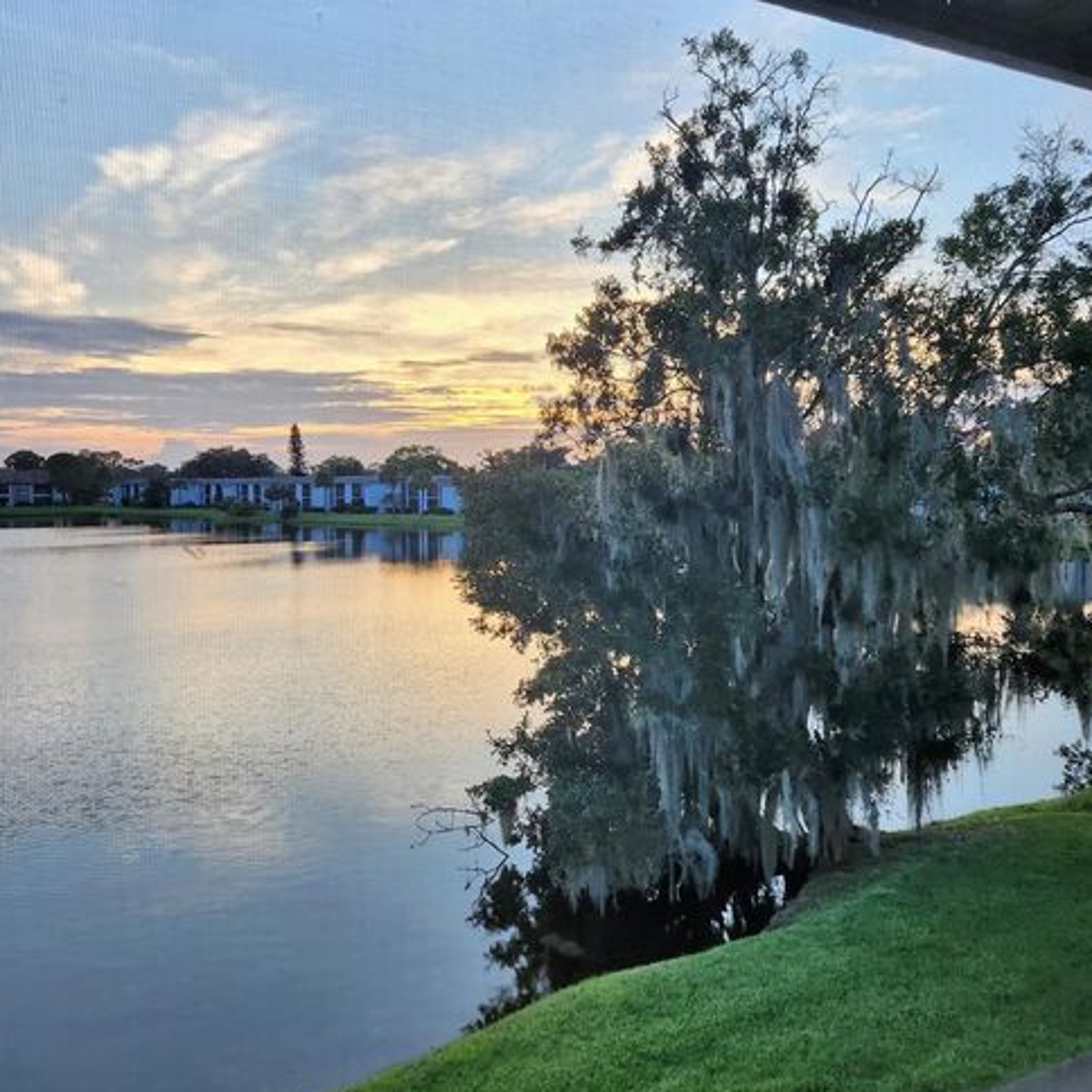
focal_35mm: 28
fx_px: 999
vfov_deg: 57.3
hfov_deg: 57.3
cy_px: 518
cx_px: 541
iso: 100
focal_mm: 5.4
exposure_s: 1/180
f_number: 1.8
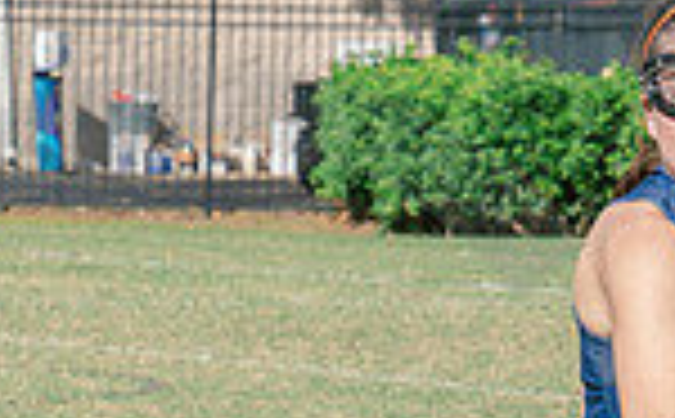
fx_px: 8865
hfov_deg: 4.3
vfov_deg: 2.7
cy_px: 215
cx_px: 784
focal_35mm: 483
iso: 250
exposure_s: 1/1000
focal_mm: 70
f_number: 5.6
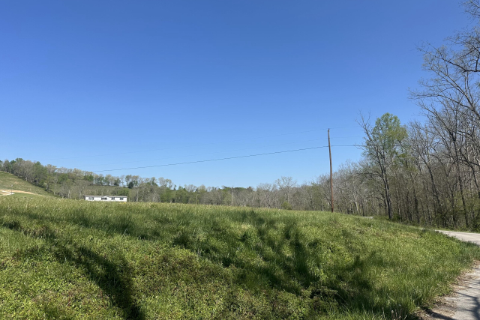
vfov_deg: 49.4
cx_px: 237
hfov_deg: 69.4
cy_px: 138
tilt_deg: +12.8
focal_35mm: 26
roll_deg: +0.6
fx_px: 347
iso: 80
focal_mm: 6.86
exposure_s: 1/4762
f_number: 1.78
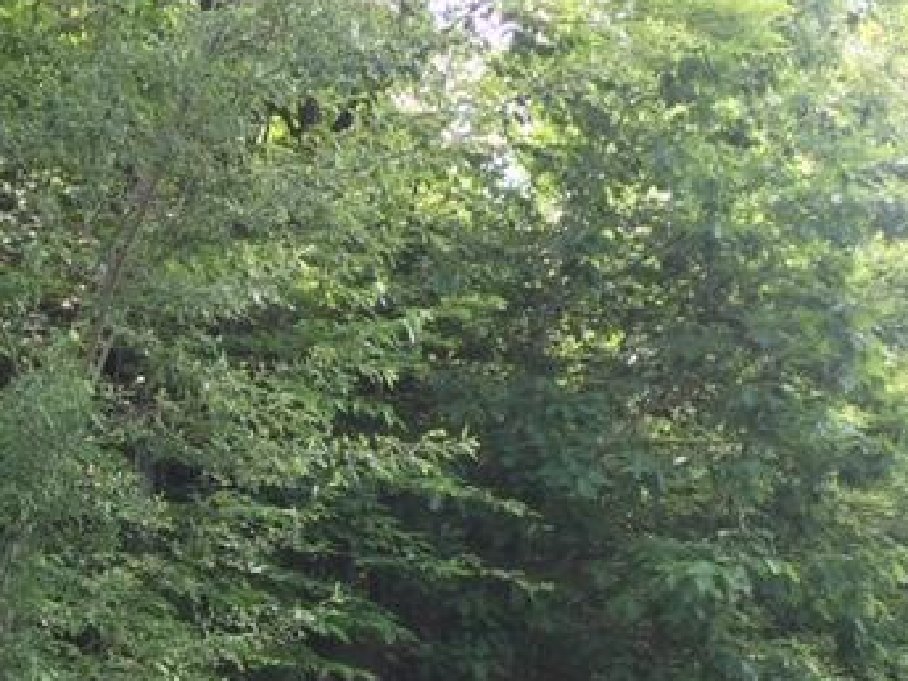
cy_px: 602
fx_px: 1416
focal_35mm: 54
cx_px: 335
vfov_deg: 26.2
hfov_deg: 35.3
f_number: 2.2
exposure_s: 1/120
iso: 40
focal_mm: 4.15
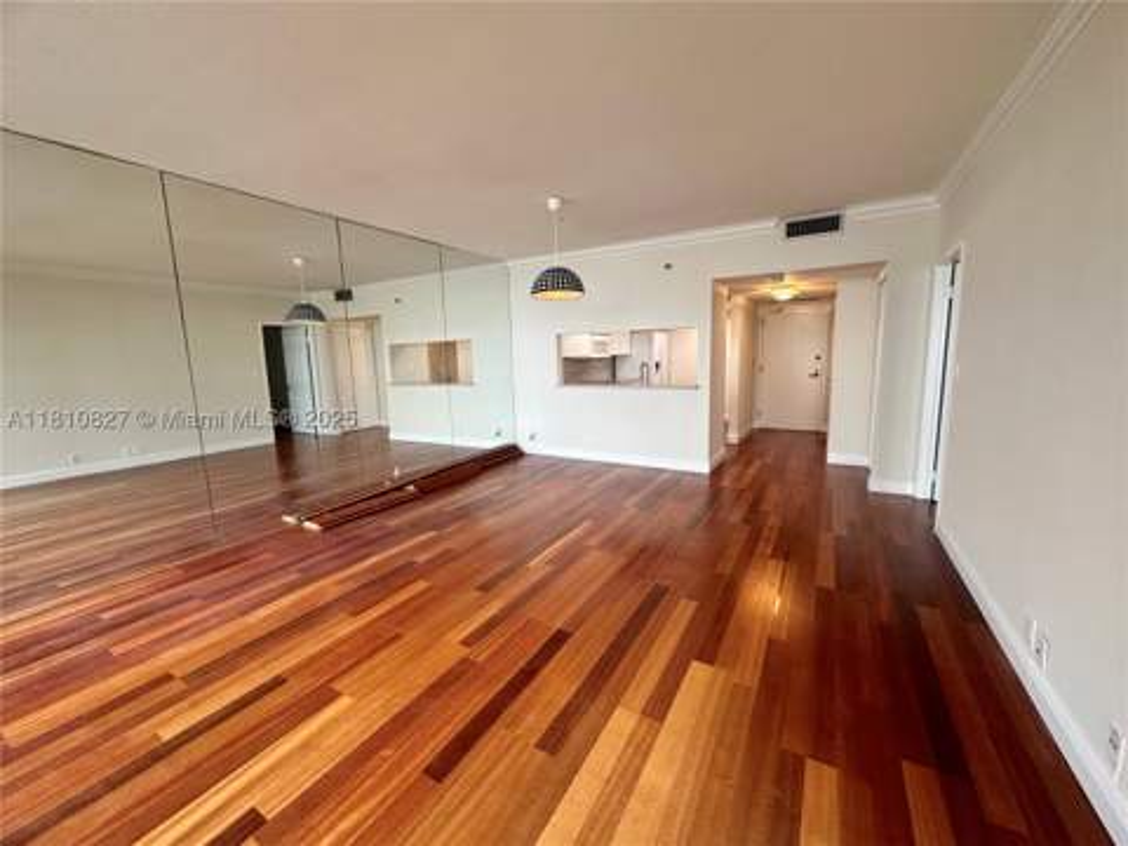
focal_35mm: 14
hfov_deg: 102.1
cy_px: 423
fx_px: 456
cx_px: 564
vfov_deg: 85.7
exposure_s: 1/120
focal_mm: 2.22
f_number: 2.2
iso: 200
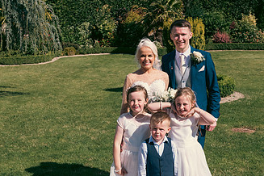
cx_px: 167
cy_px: 98
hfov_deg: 36.0
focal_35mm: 55
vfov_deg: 24.6
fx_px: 403
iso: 160
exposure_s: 1/2000
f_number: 6.3
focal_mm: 31
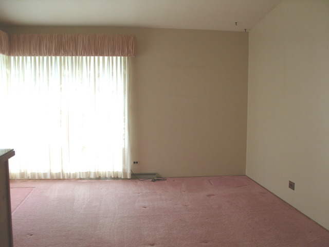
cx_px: 164
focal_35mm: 38
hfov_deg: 49.0
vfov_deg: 37.7
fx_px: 361
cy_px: 124
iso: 80
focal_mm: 7.8
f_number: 2.8
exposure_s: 1/60
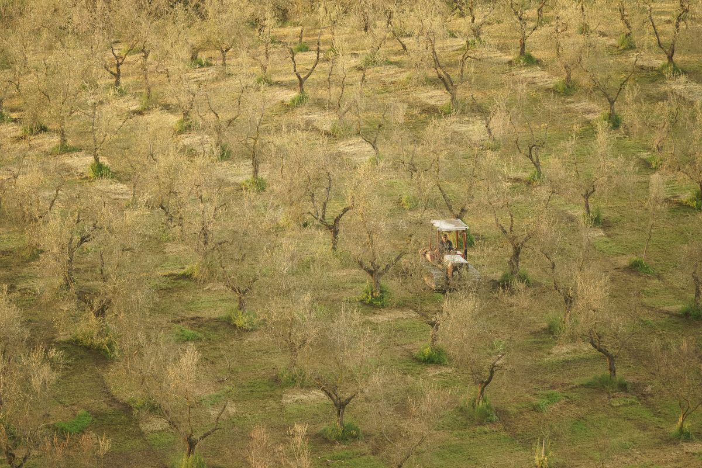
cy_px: 217
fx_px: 5859
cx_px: 325
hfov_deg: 6.9
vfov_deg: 4.6
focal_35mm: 300
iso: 1600
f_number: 5.6
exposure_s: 1/80
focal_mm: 280
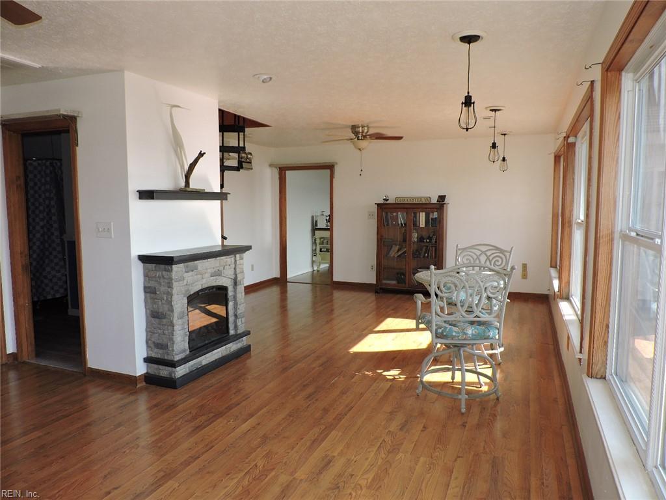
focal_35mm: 24
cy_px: 250
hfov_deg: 71.6
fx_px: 462
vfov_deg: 56.8
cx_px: 333
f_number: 3
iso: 100
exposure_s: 1/80
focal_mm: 4.3
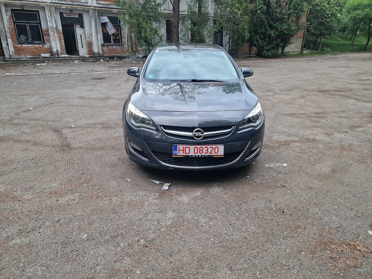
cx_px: 186
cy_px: 140
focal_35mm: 23
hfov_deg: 73.9
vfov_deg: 58.9
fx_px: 247
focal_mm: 6.4
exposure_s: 1/100
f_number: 1.8
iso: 640
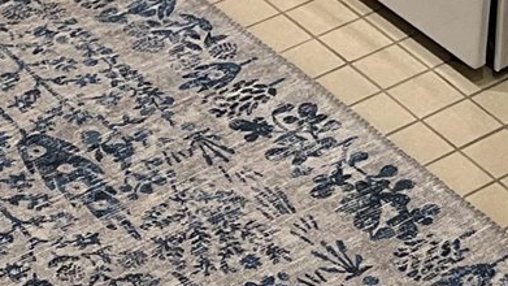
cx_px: 700
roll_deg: -3.7
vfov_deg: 6.4
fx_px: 2250
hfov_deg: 12.4
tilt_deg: -14.6
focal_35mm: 167
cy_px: -685
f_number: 1.5
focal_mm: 5.7
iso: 125
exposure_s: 1/120
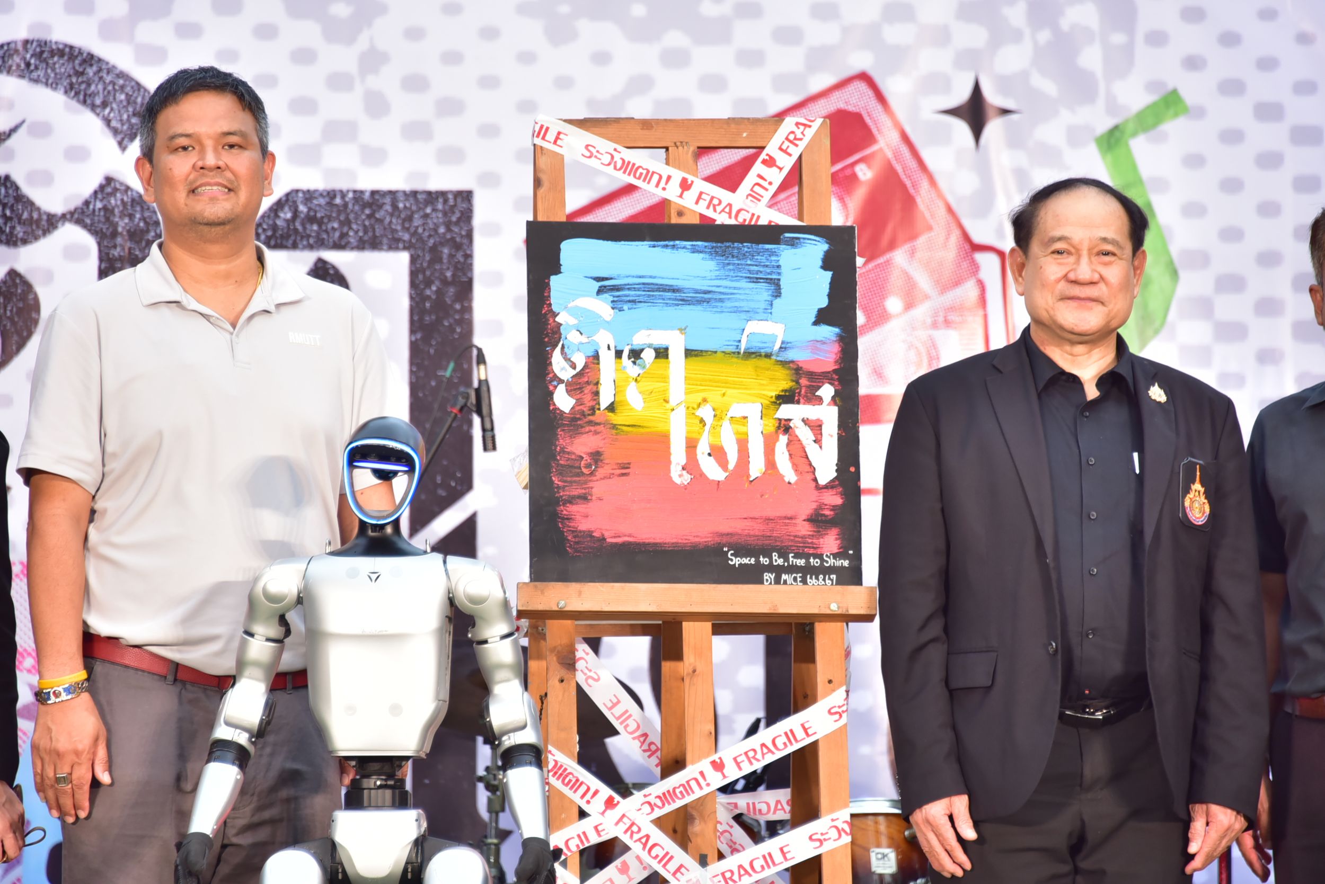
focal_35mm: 230
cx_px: 662
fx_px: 8468
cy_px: 442
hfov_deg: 8.9
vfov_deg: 6.0
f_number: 5.6
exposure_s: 1/200
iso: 1000
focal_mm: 230
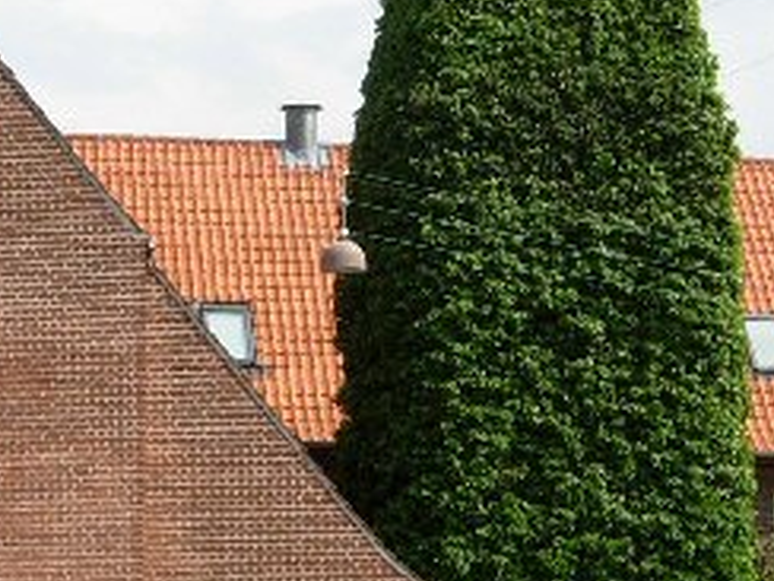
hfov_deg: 14.8
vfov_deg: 11.1
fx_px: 2974
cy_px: 138
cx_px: 263
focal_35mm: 133
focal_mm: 7.5
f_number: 5.4
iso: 50
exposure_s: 1/304
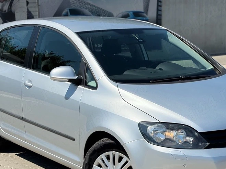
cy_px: 114
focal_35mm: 79
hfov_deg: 24.7
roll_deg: +1.2
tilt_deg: -10.5
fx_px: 516
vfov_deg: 18.6
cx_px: 133
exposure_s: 1/5348
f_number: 1.6
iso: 40
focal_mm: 5.96
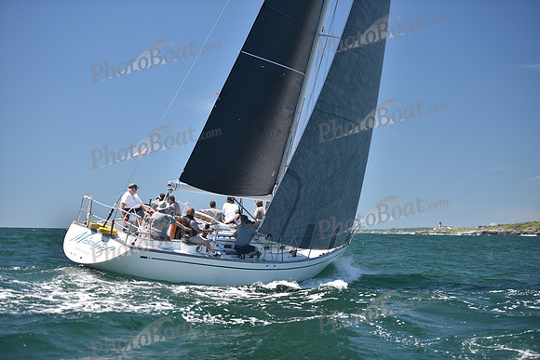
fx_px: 1050
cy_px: 180
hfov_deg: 28.8
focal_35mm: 70
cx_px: 270
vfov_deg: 19.5
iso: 200
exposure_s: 1/1000
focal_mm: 70
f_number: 2.8
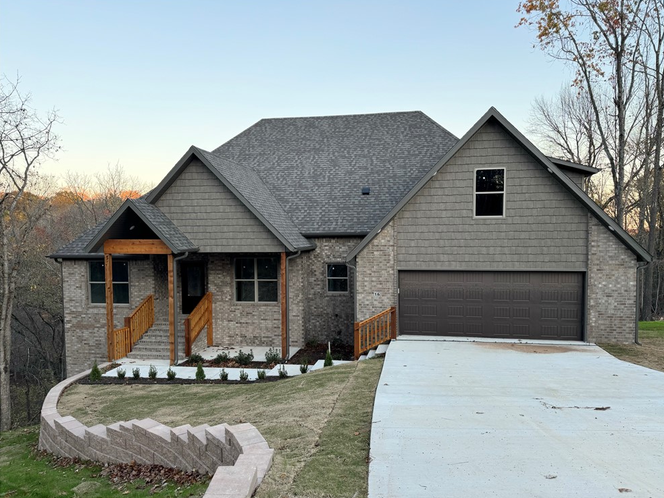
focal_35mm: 25
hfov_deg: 69.4
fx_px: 479
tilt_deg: -3.3
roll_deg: +0.4
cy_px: 255
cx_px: 344
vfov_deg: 54.9
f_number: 1.78
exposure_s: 1/126
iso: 64
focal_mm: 6.76
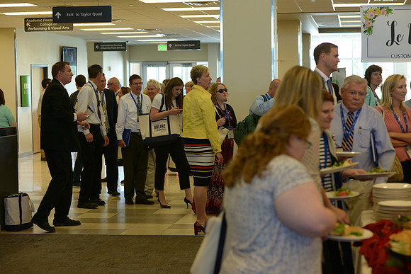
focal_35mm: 85
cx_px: 206
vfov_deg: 16.1
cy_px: 137
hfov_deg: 23.9
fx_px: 971
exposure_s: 1/125
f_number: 4
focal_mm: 85
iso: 1000
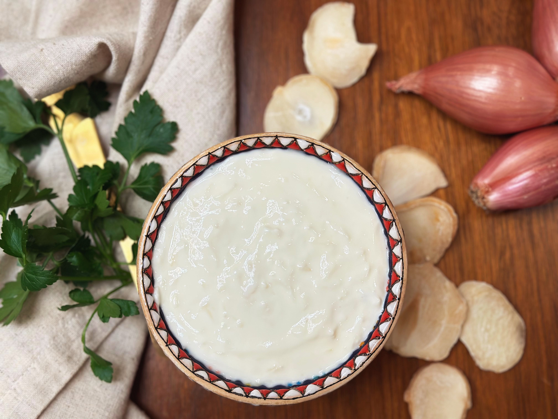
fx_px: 774
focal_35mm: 48
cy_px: 210
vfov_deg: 30.3
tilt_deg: -83.9
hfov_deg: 39.7
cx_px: 279
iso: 100
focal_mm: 6.86
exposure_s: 1/120
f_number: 1.78
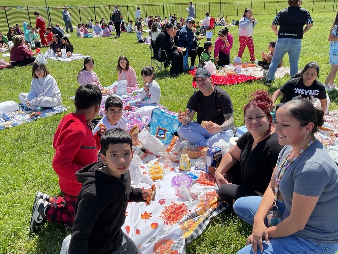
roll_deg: +2.9
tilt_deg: -20.5
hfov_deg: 61.7
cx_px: 169
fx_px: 283
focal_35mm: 29
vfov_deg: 48.2
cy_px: 127
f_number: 1.8
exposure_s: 1/1195
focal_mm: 3
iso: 16
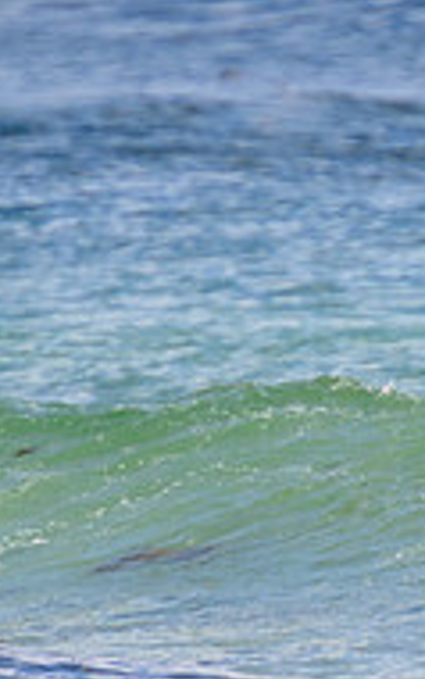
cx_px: 530
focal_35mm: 1710
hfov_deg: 0.8
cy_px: 341
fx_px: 31642
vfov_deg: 1.2
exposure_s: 1/2000
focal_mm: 400
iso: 280
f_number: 5.6
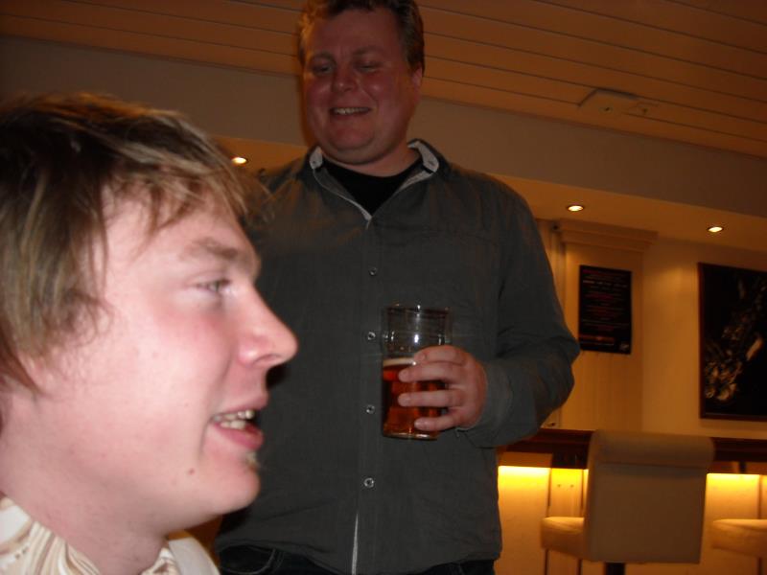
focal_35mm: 35
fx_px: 776
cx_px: 384
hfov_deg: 52.6
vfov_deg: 40.7
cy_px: 288
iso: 200
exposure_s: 1/60
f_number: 2.8
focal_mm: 5.7
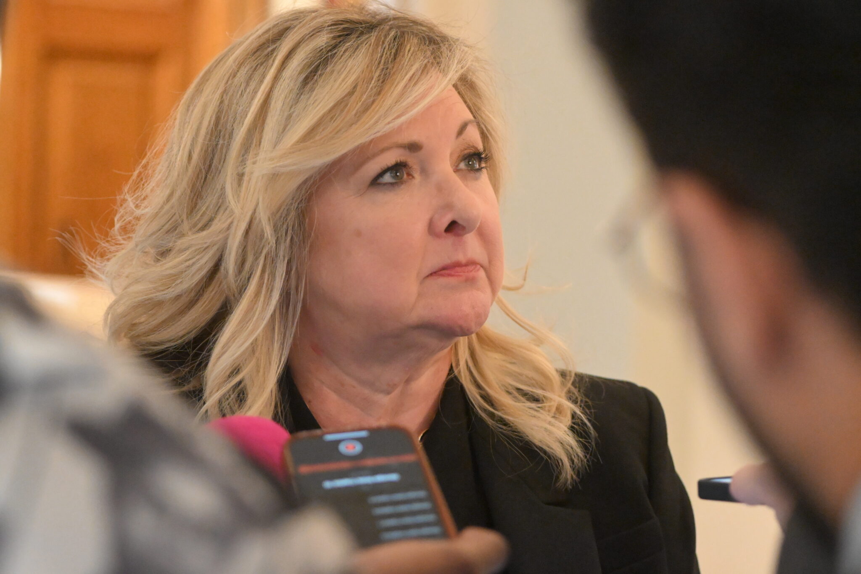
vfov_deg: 13.0
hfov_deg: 19.5
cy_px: 287
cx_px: 430
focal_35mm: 105
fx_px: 2511
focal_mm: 70
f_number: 2.8
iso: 10000
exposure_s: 1/125
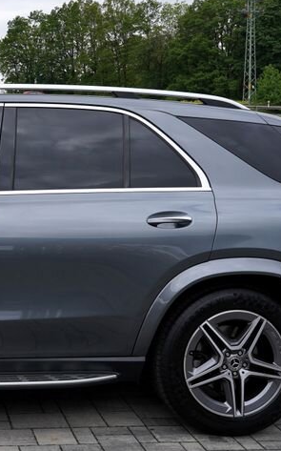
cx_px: -56
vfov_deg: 37.9
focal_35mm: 53
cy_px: 161
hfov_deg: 22.5
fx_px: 650
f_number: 8
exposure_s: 1/320
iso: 100
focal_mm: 24
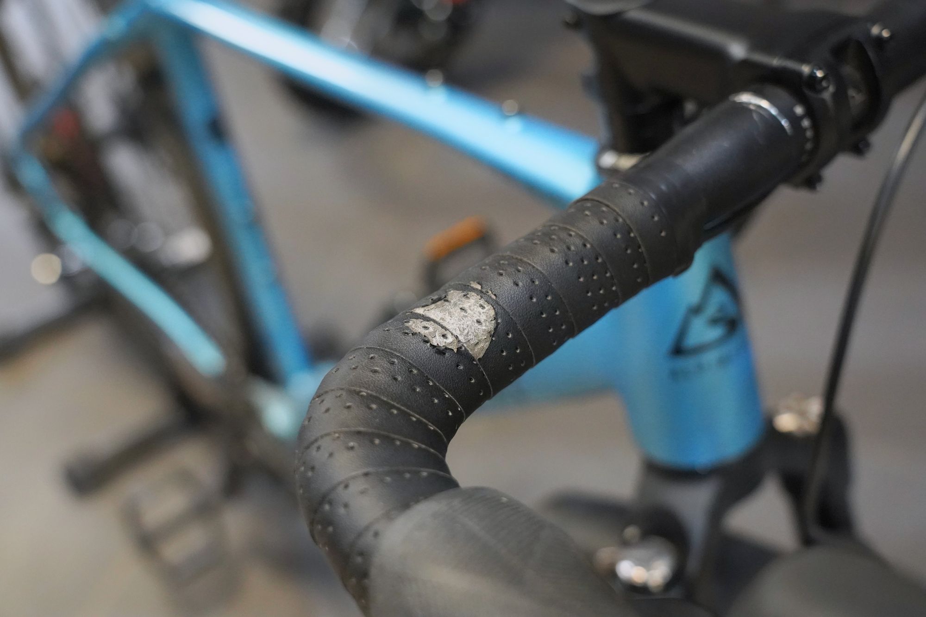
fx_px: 1080
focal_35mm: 42
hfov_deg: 46.4
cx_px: 463
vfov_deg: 31.9
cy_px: 308
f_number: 5
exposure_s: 1/125
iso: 6400
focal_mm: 42
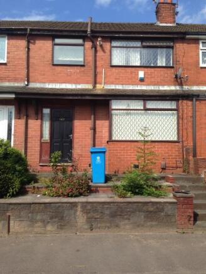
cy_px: 137
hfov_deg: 43.0
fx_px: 262
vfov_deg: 55.3
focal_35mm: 33
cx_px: 103
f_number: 2.4
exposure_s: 1/1550
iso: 50
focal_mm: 4.12
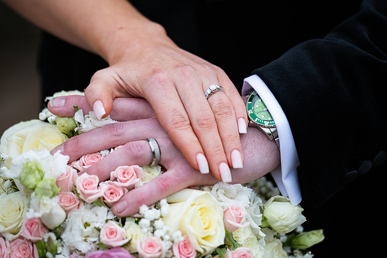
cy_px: 129
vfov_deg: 8.1
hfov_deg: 12.1
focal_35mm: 170
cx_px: 194
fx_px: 1828
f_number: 3.5
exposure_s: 1/160
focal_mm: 170
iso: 160
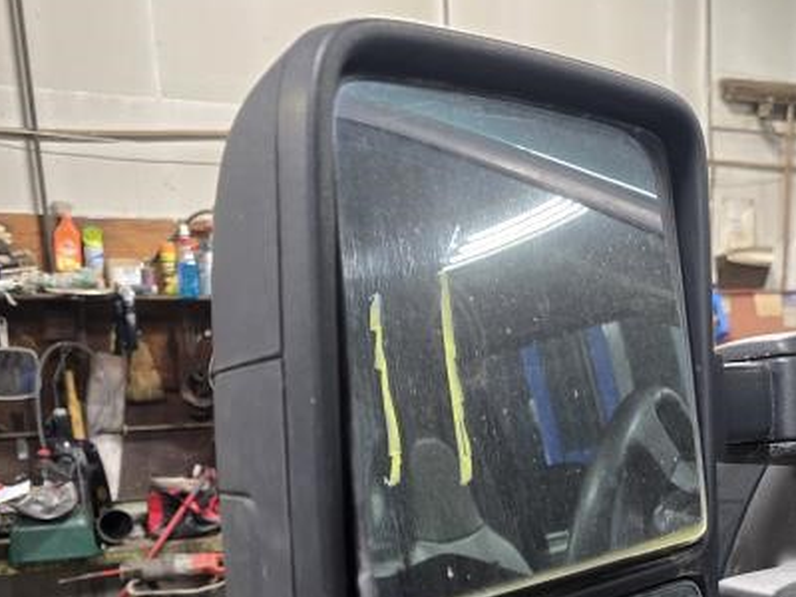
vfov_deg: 29.7
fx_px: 1058
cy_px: 573
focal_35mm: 46
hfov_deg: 40.3
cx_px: 581
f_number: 1.7
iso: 640
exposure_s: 1/60
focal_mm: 6.3
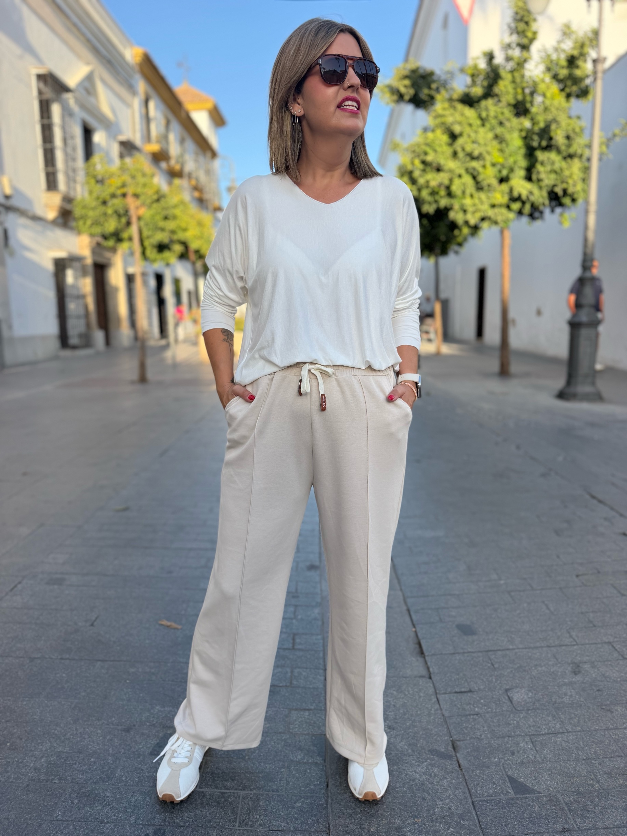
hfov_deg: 56.8
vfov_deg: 71.6
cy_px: 418
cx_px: 314
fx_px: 580
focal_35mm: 24
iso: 100
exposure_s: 1/1618
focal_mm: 6.76
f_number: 1.78
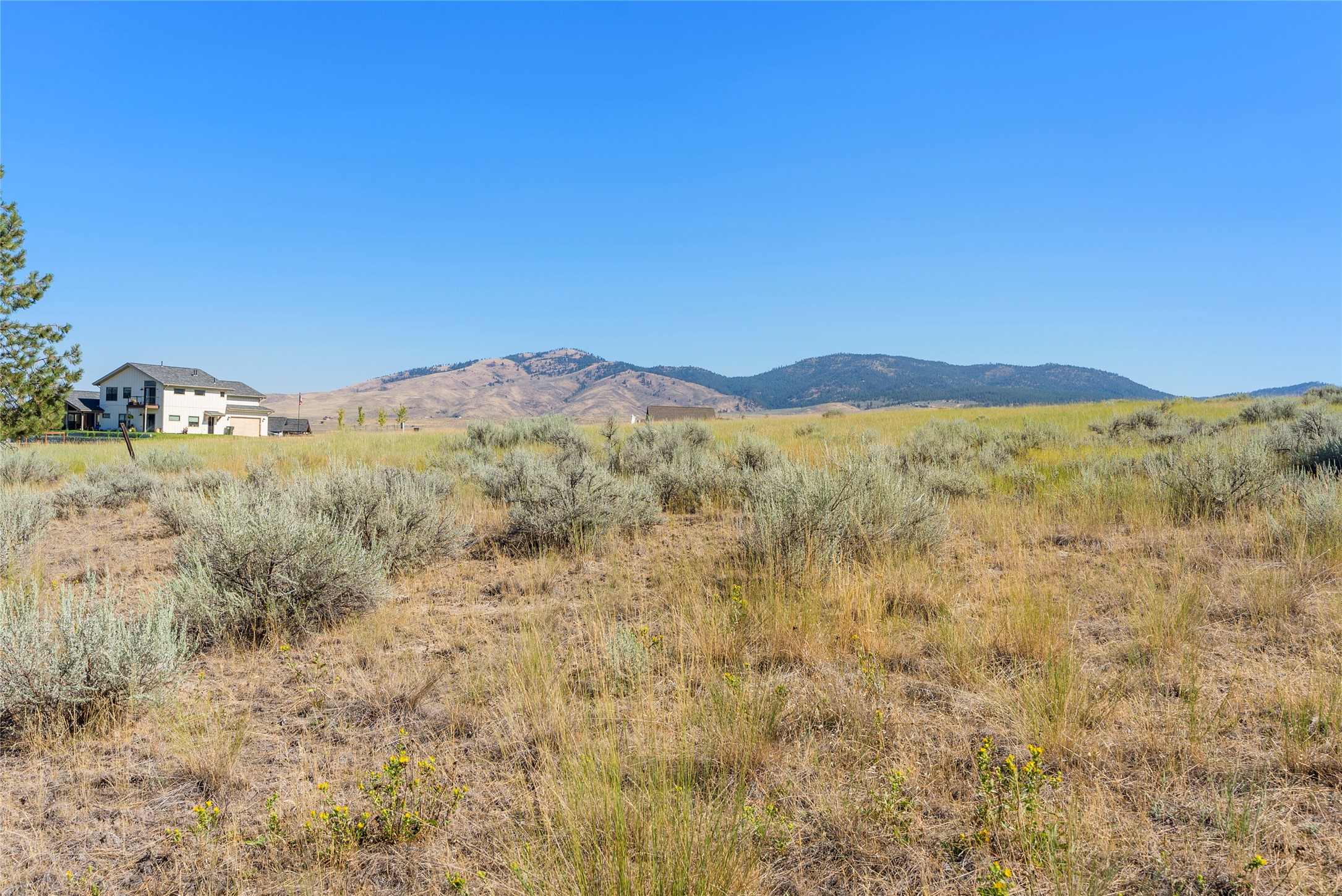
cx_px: 671
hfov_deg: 61.9
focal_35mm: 30
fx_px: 1119
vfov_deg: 43.6
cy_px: 448
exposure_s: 1/200
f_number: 9
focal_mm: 30
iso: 80
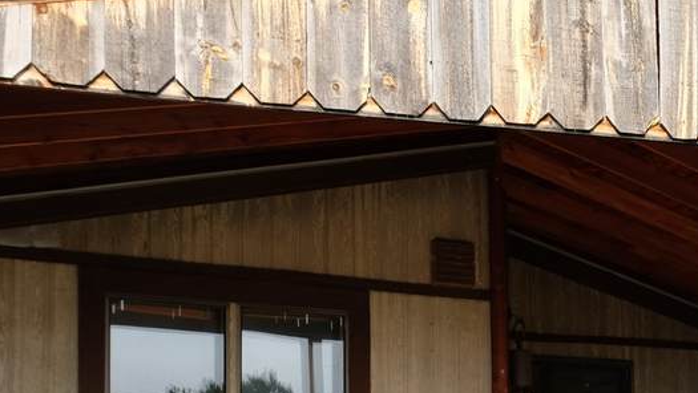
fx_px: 1370
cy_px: 436
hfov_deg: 27.7
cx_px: 610
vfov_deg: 15.9
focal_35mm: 74
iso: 400
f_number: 8
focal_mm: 19.2
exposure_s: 1/280
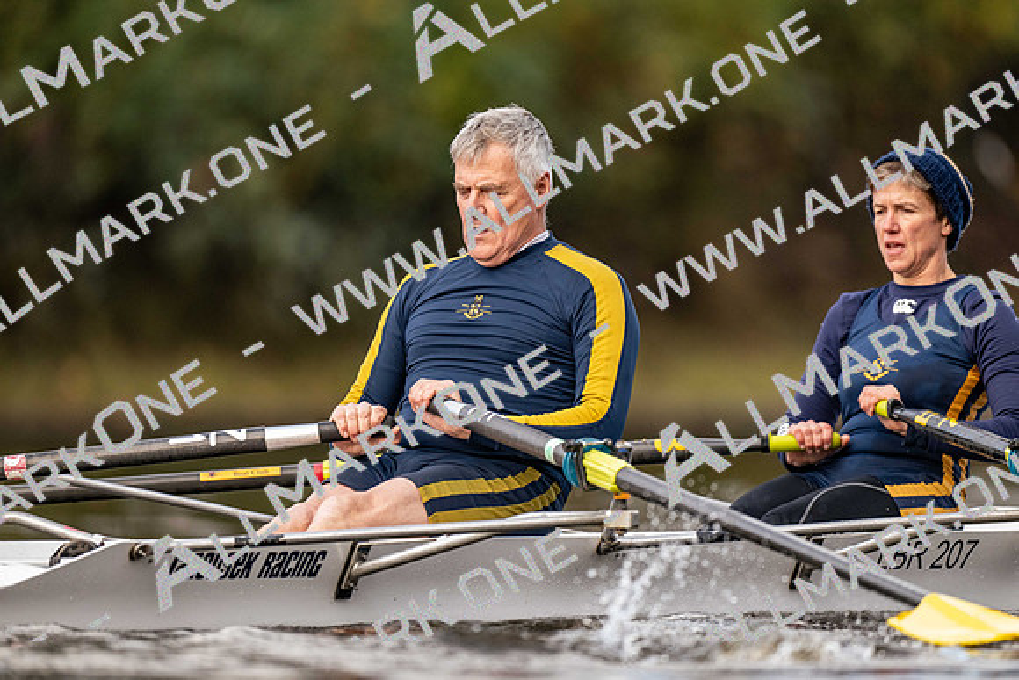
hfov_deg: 3.4
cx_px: 510
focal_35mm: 600
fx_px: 16987
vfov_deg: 2.3
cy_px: 340
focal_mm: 600
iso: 1800
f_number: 4
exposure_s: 1/2500
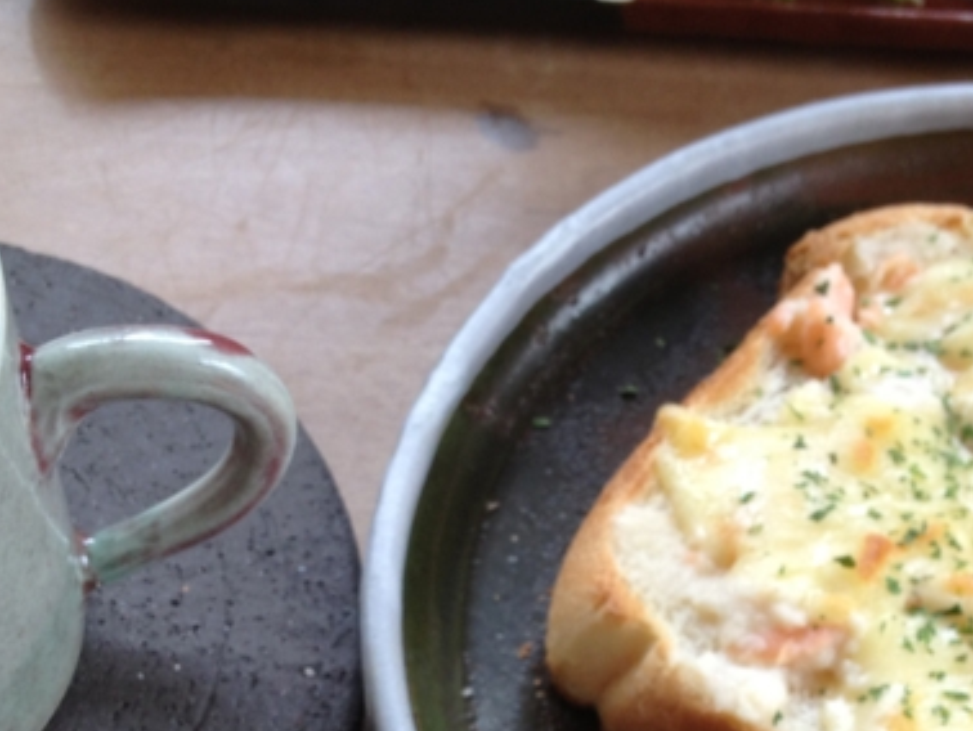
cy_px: 741
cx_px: 613
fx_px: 2081
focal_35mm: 74
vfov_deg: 19.3
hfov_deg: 26.2
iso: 64
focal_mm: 4.28
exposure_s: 1/120
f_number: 2.4
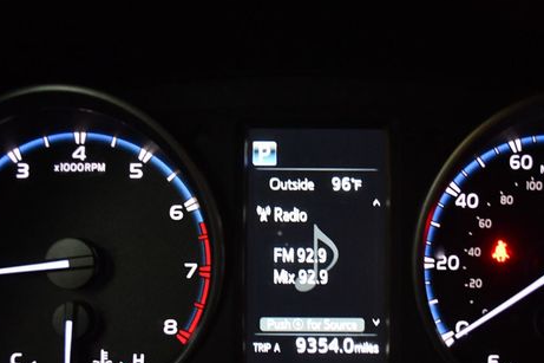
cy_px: 244
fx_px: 755
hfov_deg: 39.6
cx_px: 302
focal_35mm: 50
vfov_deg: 26.8
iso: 5000
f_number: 4
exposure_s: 1/60
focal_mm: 24
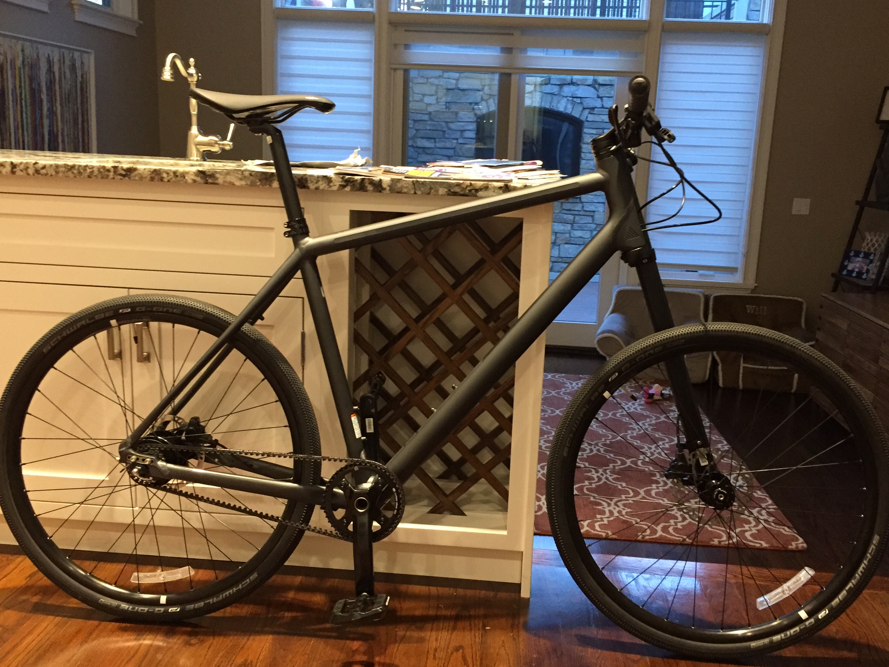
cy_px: 307
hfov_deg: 56.8
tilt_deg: -11.4
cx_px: 458
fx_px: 822
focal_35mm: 32
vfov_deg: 44.1
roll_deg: -2.3
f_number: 2.2
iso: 250
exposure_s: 1/20
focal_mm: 4.15
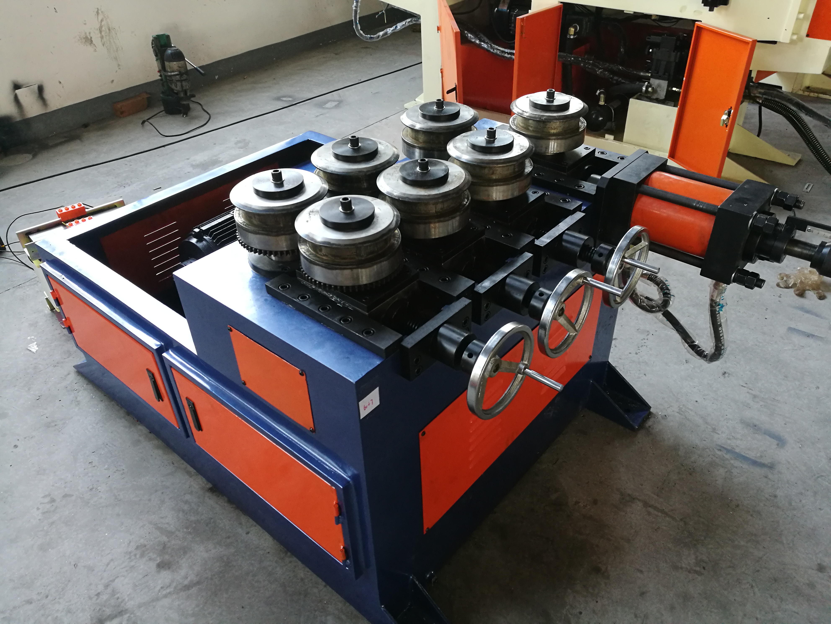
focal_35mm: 27
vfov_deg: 51.4
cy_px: 312
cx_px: 416
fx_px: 648
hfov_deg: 65.3
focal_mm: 4.5
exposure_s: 1/30
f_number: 2.2
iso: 200
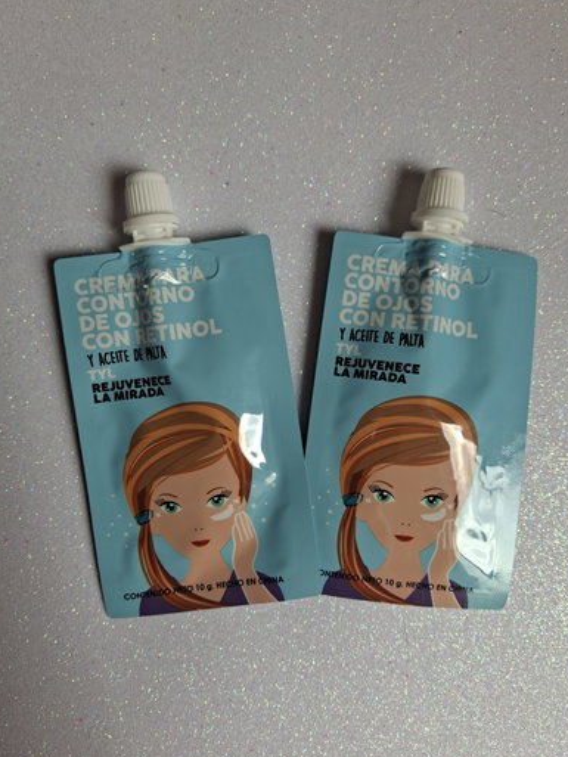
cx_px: 291
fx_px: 569
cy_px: 390
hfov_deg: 53.1
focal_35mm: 26
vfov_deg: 67.3
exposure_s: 1/113
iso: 25
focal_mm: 4.69
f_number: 1.8
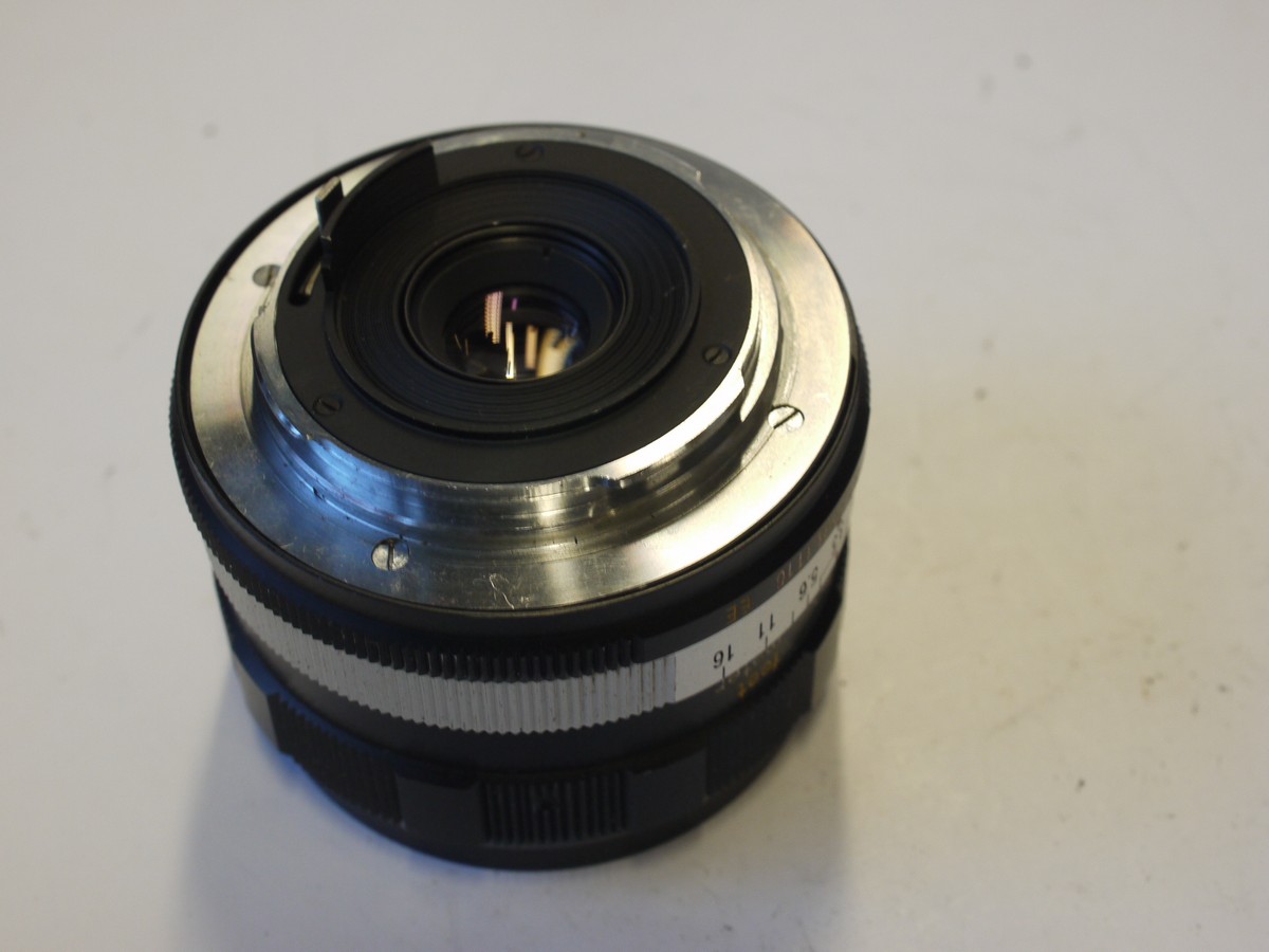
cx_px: 634
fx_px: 2200
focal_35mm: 60
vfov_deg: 24.4
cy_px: 476
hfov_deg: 32.2
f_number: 7.1
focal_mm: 30
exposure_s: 1/8
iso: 400
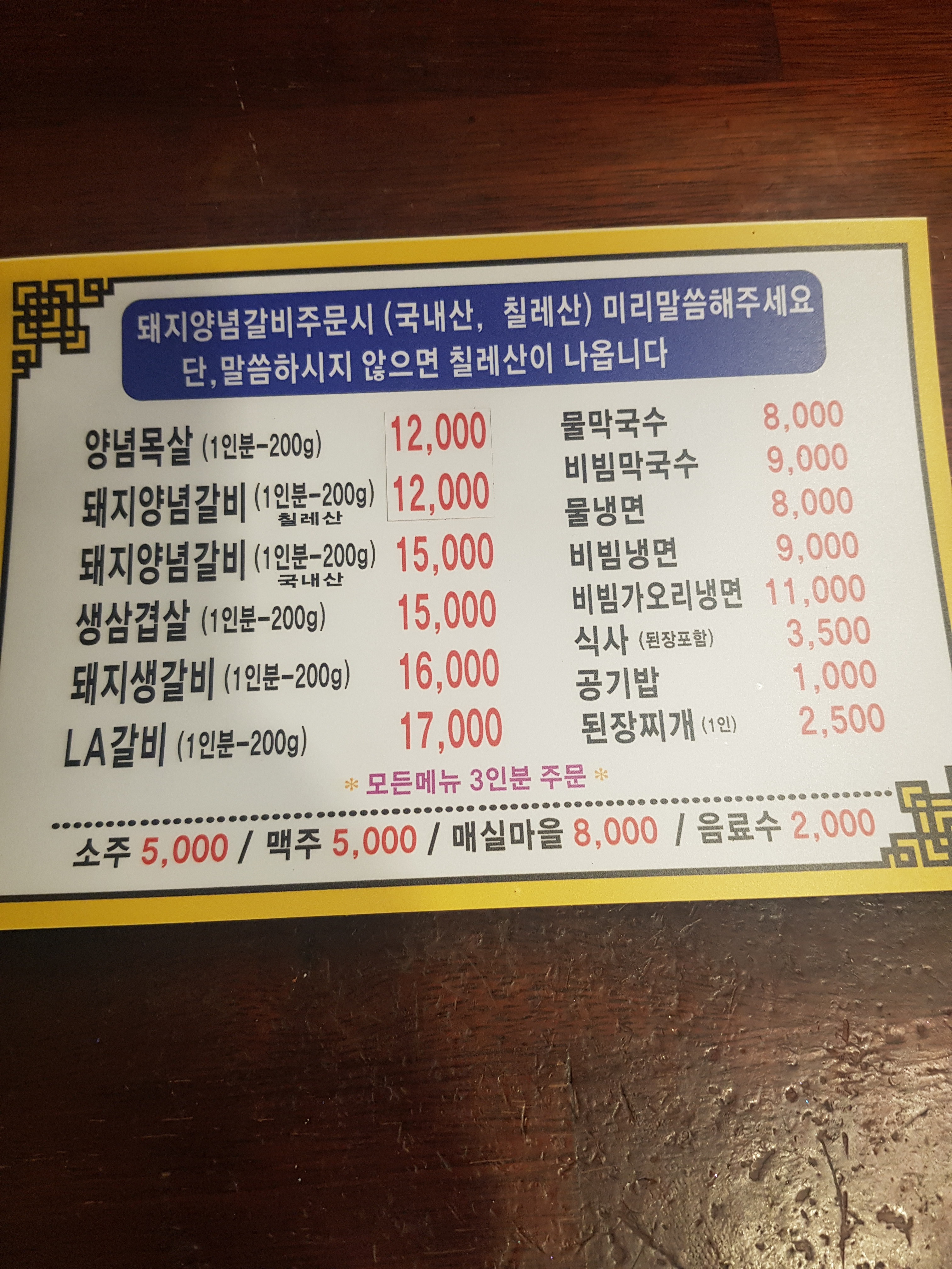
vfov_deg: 67.3
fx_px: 953
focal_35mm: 26
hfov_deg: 53.1
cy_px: 634
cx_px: 476
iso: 125
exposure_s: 1/60
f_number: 1.7
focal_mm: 4.3
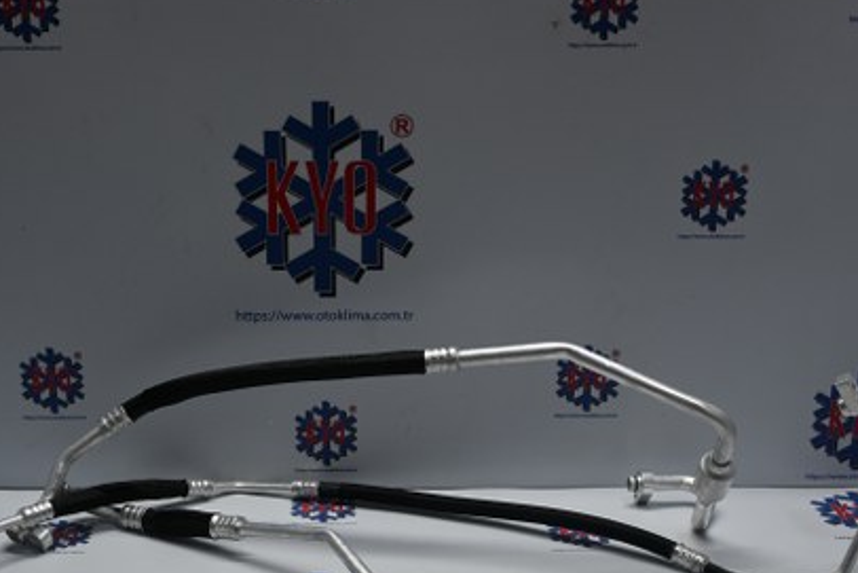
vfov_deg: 21.8
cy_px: 393
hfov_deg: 32.3
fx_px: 1478
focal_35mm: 62
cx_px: 349
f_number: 4.5
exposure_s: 1/50
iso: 220
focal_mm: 28
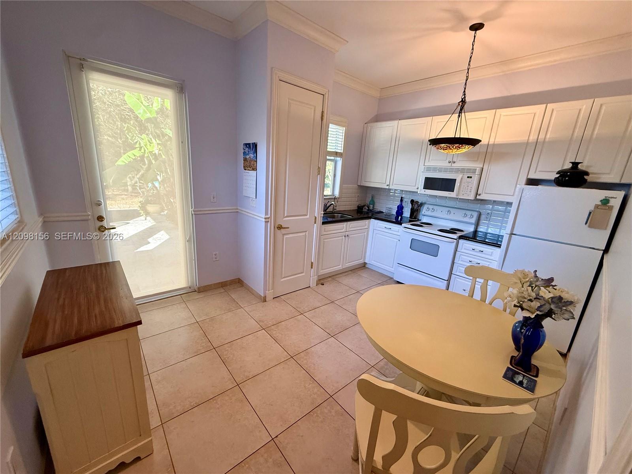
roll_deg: -3.8
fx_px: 256
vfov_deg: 85.7
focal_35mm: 14
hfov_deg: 102.1
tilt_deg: -14.8
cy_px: 237
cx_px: 316
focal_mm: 2.22
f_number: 2.2
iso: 320
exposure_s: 1/120
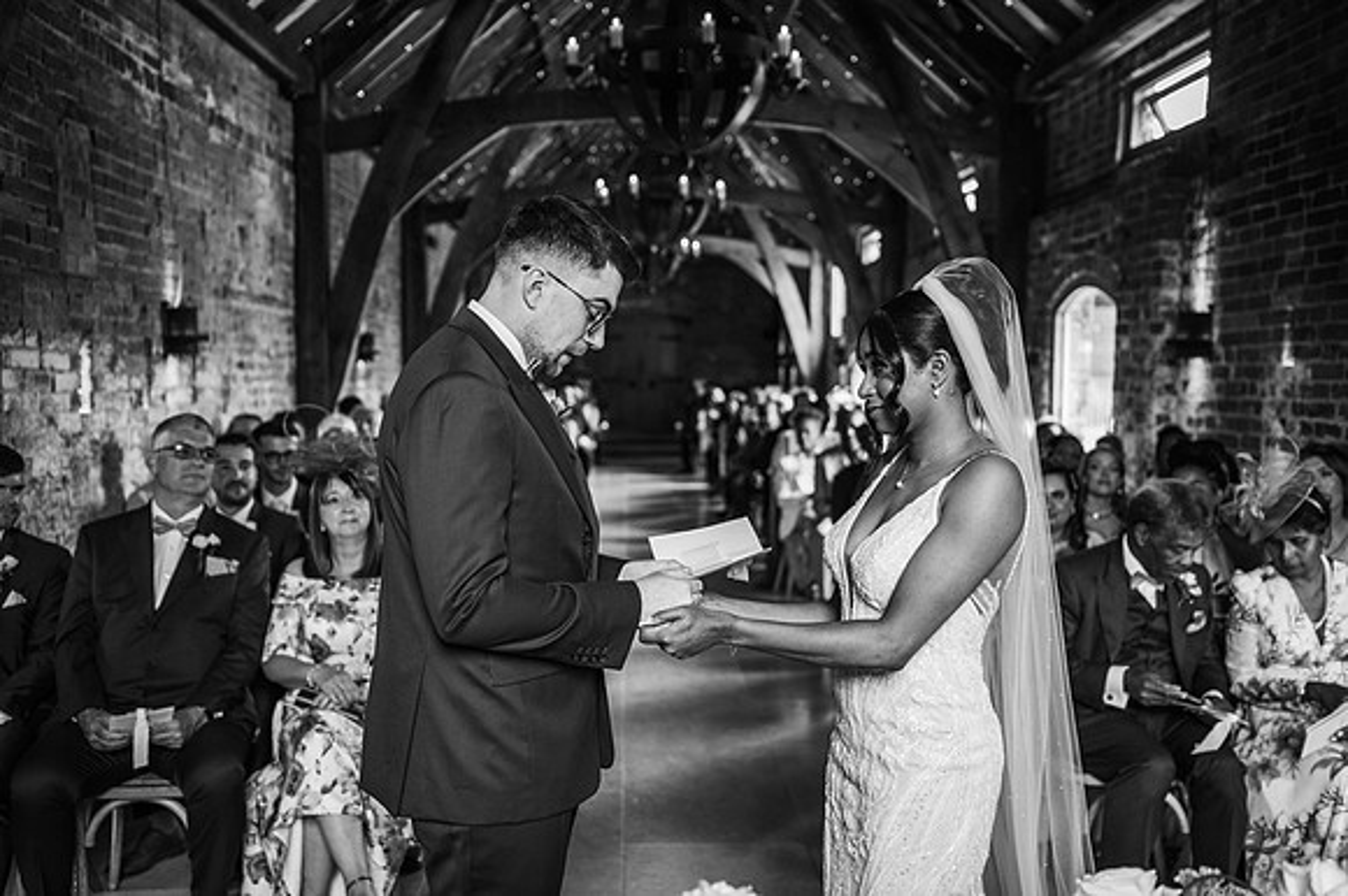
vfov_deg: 37.8
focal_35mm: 35
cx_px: 674
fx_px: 1310
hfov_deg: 54.5
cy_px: 448
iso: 800
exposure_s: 1/200
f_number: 2.2
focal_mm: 35
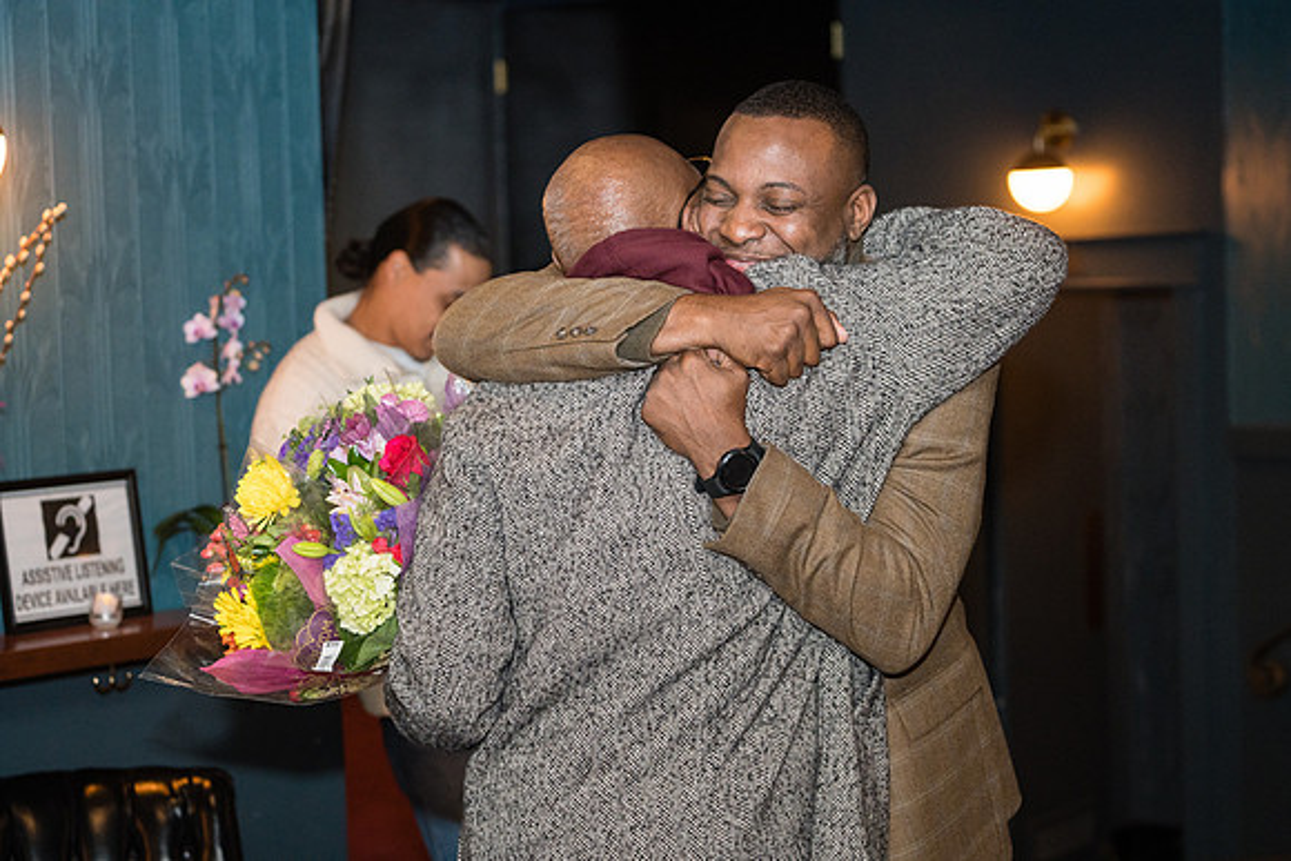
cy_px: 430
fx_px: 3013
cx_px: 646
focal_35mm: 84
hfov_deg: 24.2
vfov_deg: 16.3
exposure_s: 1/125
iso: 3200
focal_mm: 84
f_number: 4
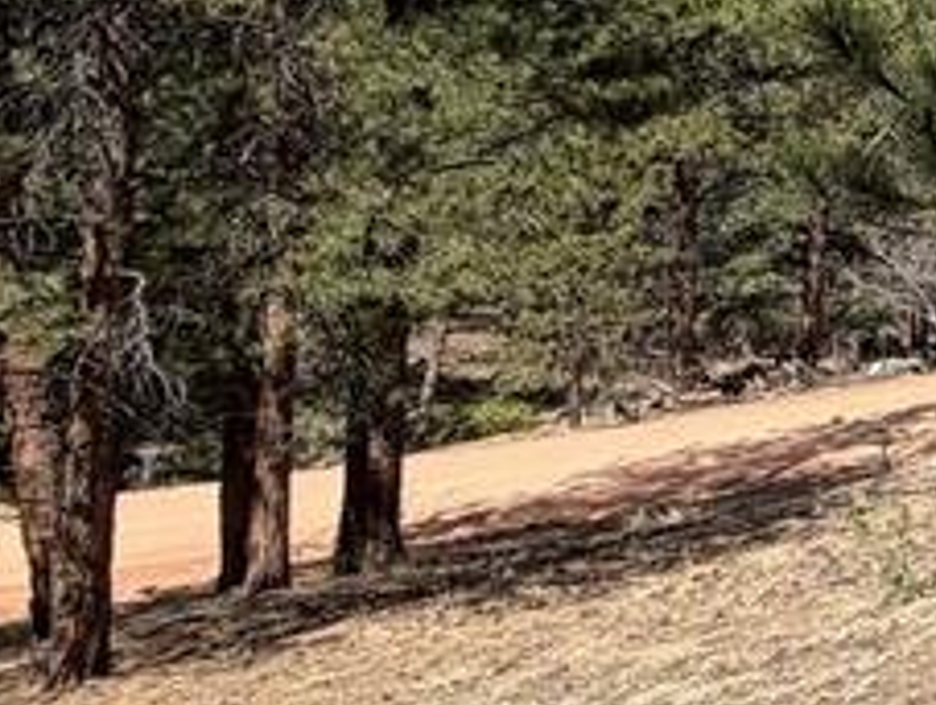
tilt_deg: +3.3
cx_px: 1971
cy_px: 43
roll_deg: -1.6
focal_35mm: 63
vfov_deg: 22.7
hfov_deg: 17.9
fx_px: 1706
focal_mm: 2.22
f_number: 2.2
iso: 32
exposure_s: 1/770
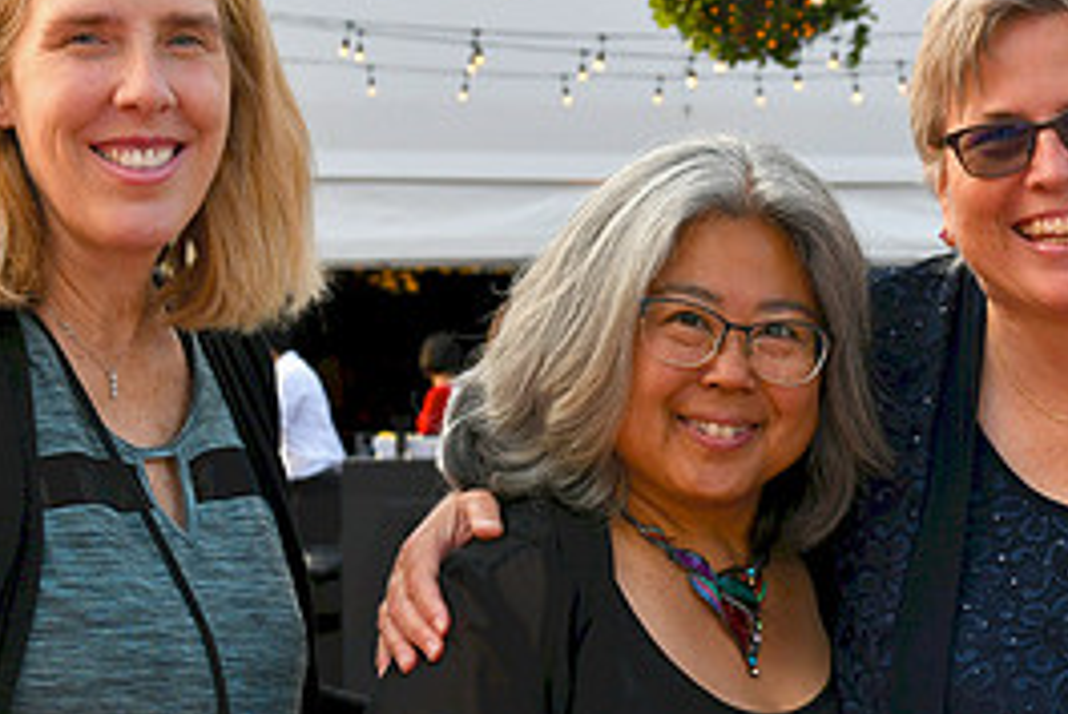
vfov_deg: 14.9
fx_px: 2731
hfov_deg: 21.8
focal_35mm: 92
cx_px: 866
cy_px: 361
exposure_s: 1/160
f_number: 6.3
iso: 400
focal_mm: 42
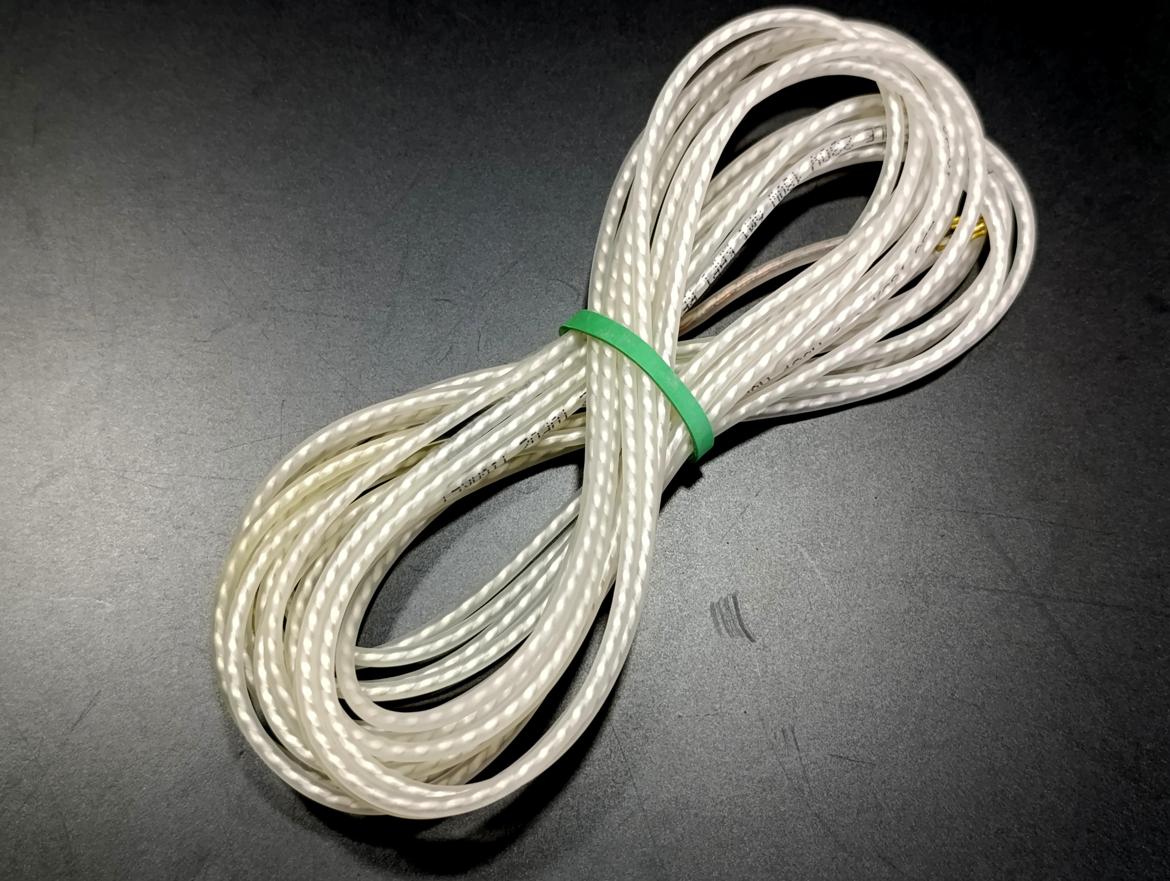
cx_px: 585
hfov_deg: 73.8
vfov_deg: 59.0
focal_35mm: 23
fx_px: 778
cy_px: 440
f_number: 1.6
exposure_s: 1/100
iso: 800
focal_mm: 6.14
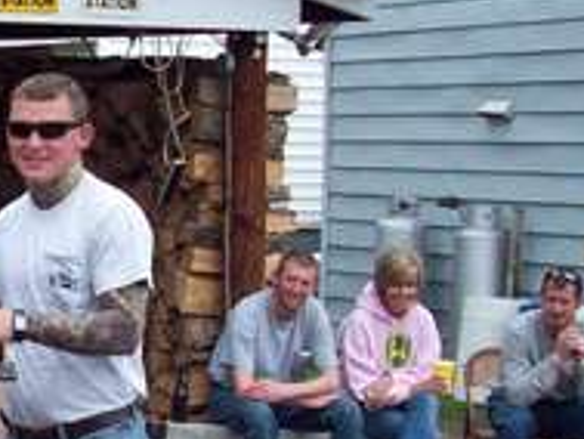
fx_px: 2110
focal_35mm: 125
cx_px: -176
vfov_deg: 11.8
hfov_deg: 15.0
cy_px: 309
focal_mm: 6.2
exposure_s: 1/660
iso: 80
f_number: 2.8
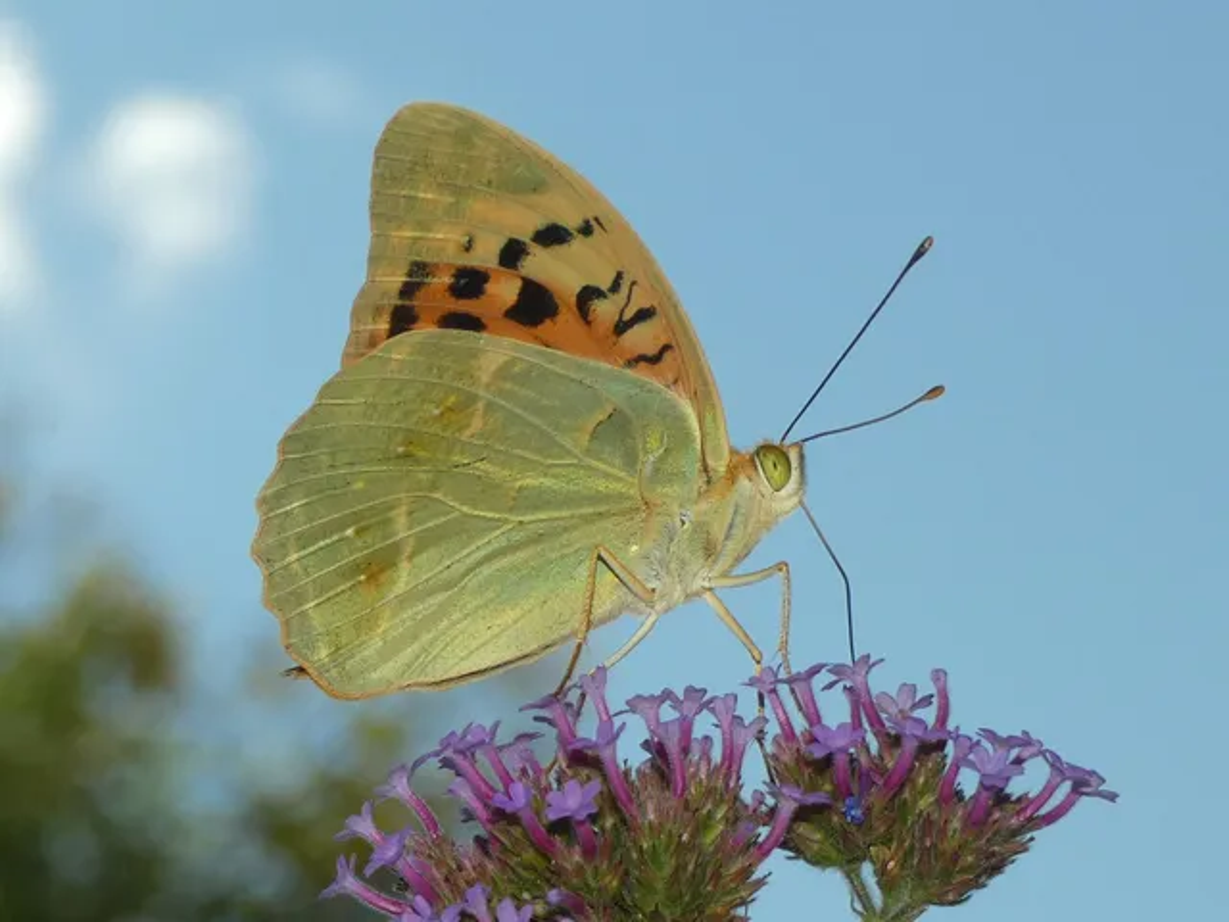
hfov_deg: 15.4
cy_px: 461
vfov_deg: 11.6
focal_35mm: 128
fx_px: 4544
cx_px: 614
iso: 80
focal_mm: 22.9
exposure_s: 1/200
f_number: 5.2
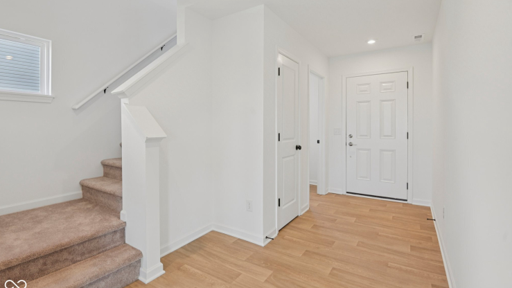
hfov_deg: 95.9
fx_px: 231
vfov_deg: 63.8
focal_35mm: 17
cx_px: 253
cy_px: 129
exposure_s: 1/15
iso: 125
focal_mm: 16
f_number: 8
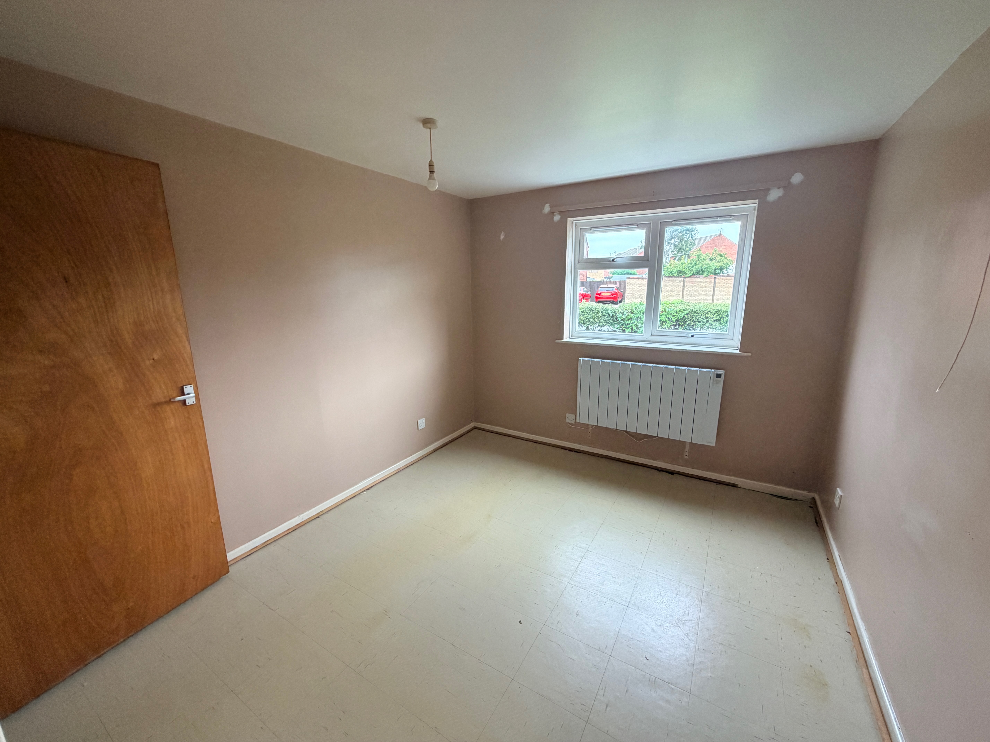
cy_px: 371
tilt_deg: -12.1
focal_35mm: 14
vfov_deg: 85.7
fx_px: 400
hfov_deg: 102.1
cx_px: 495
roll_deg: +0.7
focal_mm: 2.22
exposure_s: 1/121
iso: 250
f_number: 2.2
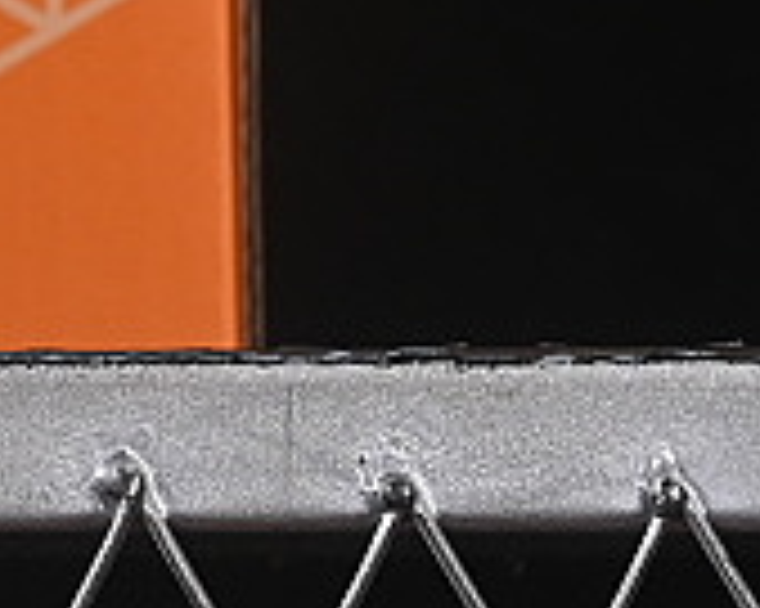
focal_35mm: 451
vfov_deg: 3.4
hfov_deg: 4.2
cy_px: -653
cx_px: -1462
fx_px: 10139
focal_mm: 50
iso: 160
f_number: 8
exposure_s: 1/80
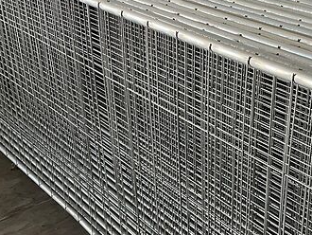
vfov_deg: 23.1
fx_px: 568
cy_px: 172
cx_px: 193
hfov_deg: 30.6
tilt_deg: -30.0
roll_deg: +3.2
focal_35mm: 63
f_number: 1.6
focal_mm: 5.1
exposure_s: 1/60
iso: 200
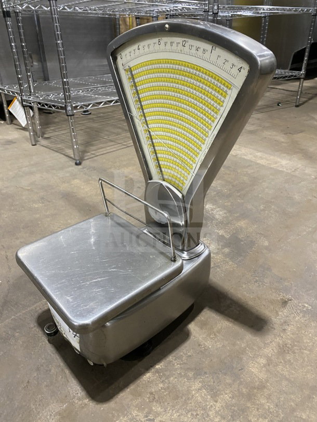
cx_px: 158
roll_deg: -1.1
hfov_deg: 53.1
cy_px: 211
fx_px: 317
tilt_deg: -31.1
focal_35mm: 26
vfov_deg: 67.3
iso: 400
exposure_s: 1/60
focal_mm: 4.25
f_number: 1.8
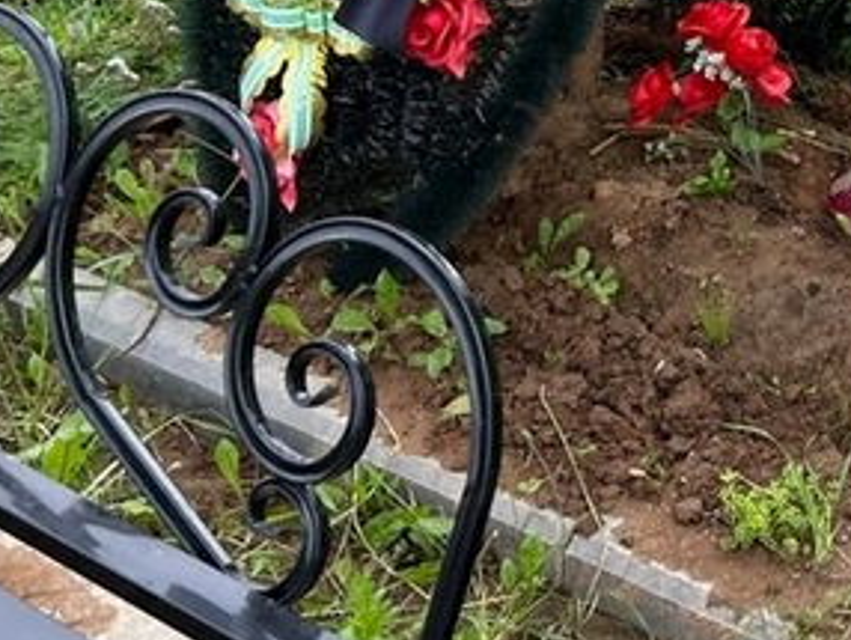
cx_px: 943
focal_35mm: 93
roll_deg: -5.2
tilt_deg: -20.3
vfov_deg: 15.4
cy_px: -116
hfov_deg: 20.1
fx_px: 2288
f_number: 1.5
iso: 50
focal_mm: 5.7
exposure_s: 1/932
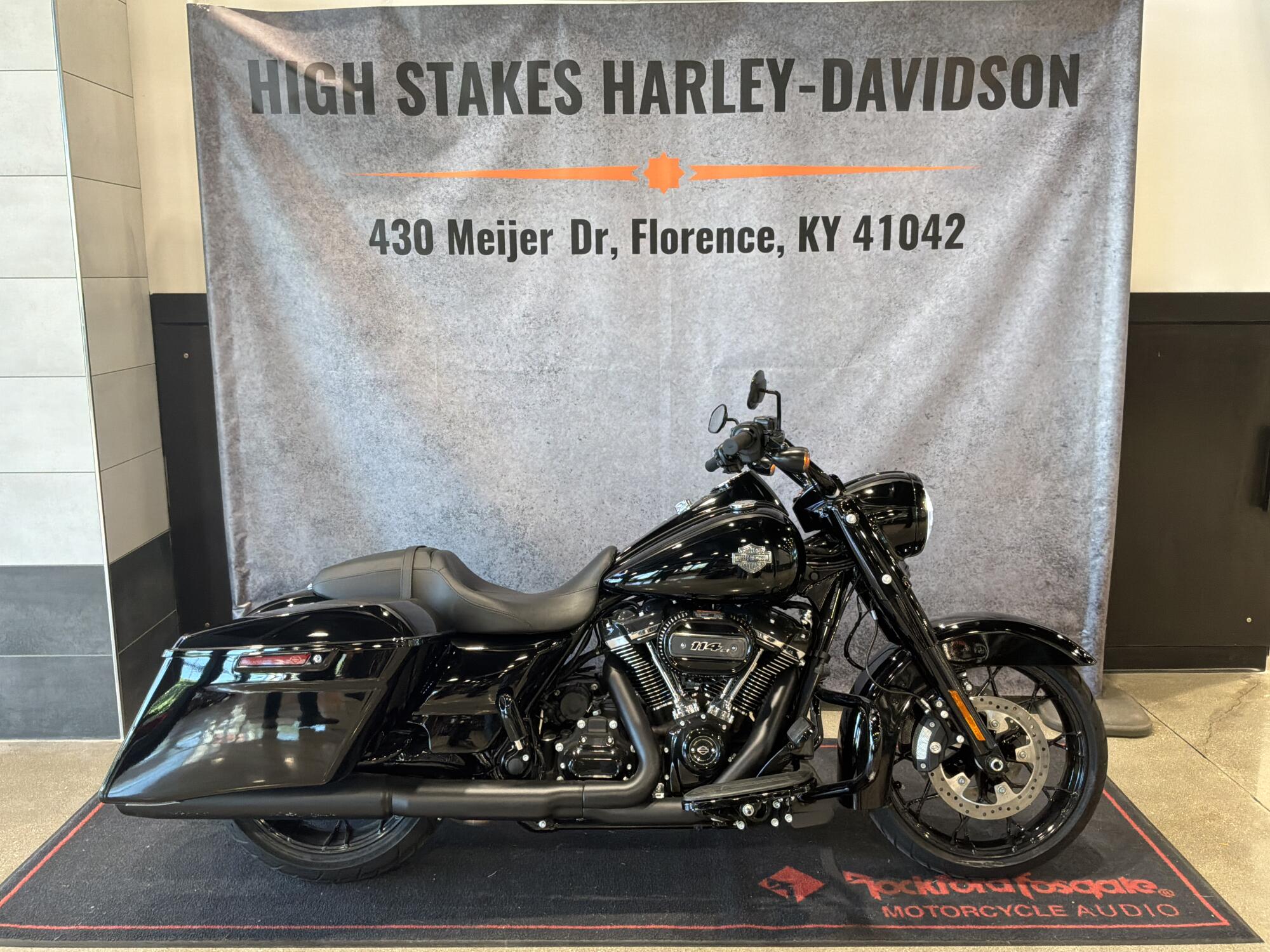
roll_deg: +0.1
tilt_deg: -10.8
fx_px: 1027
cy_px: 476
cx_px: 635
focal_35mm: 28
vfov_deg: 49.7
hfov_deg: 63.4
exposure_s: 1/60
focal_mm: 3
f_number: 1.8
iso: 80
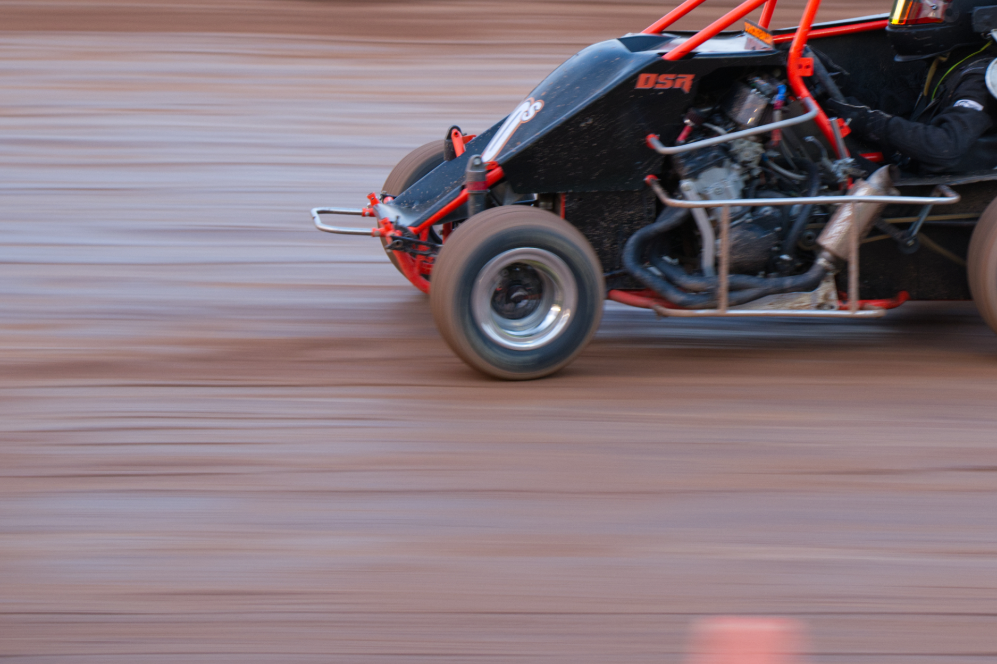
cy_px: -34
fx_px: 4430
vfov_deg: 8.5
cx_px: 765
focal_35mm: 160
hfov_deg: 12.8
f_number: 3.2
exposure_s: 1/80
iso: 400
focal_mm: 75
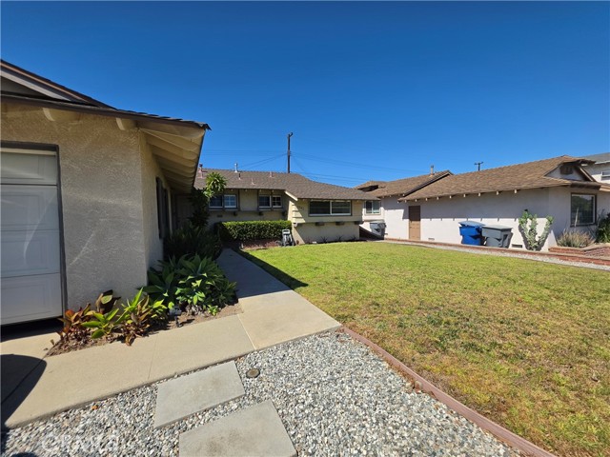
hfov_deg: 106.2
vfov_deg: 89.9
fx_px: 229
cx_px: 305
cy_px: 228
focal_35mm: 13
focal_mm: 2.2
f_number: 1.9
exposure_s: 1/2157
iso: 32
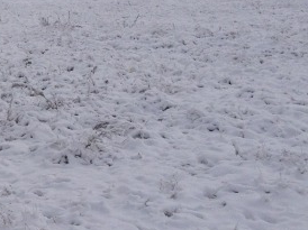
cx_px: -124
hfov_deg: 14.3
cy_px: 48
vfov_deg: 11.3
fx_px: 1165
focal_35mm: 131
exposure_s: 1/3247
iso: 50
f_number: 2.4
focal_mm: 4.28
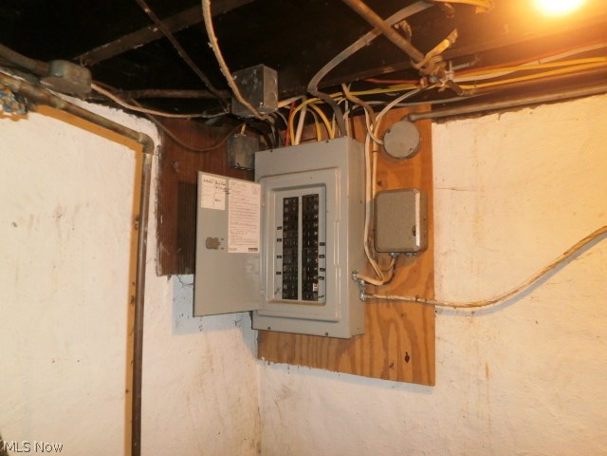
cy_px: 228
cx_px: 304
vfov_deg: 53.1
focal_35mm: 26
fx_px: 456
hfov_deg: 67.3
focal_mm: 4.7
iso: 200
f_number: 2.8
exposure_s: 1/30
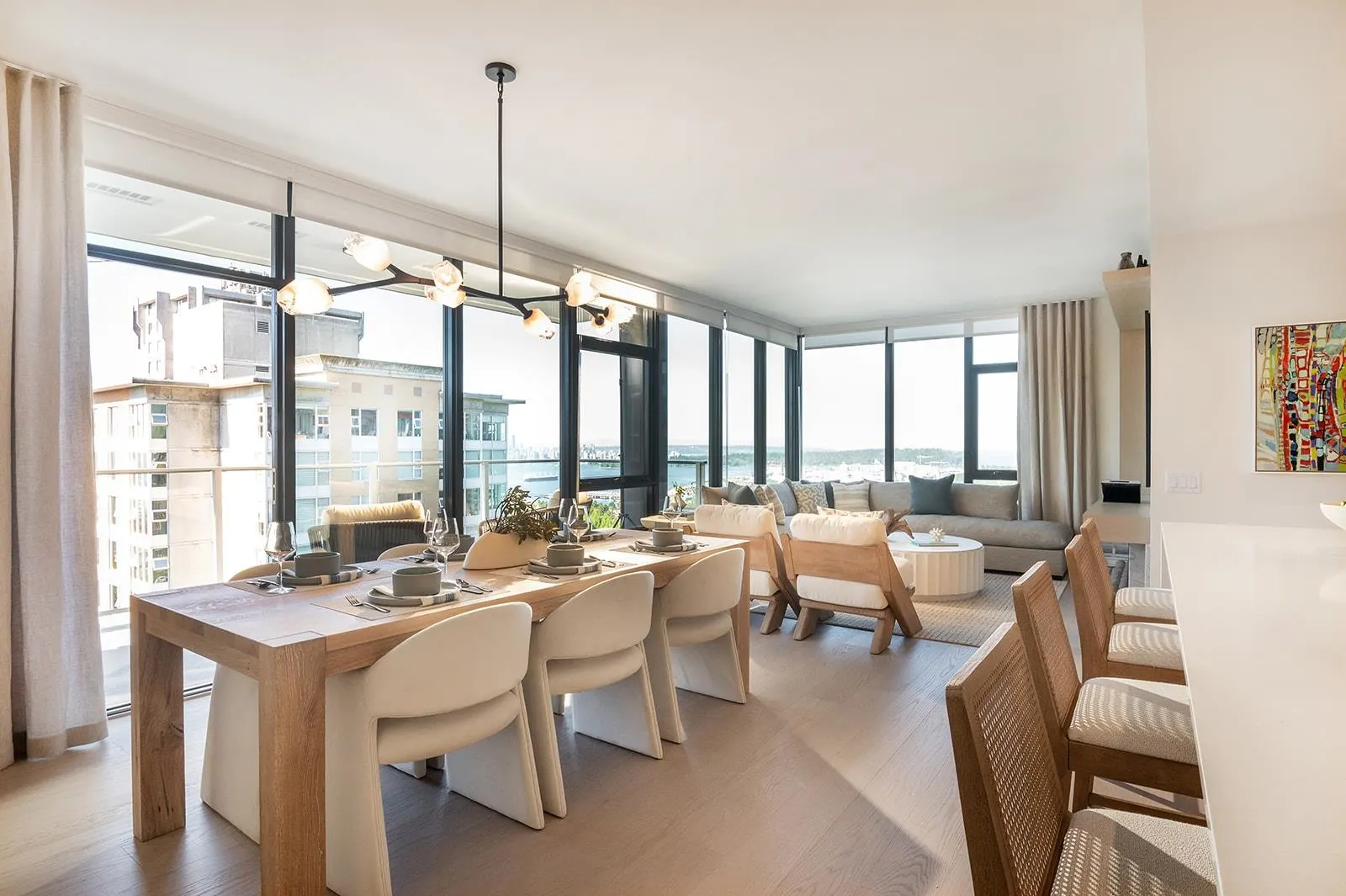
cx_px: 673
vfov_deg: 64.5
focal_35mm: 19
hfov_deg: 86.9
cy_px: 448
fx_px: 710
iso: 640
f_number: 18
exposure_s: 1/30
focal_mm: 19
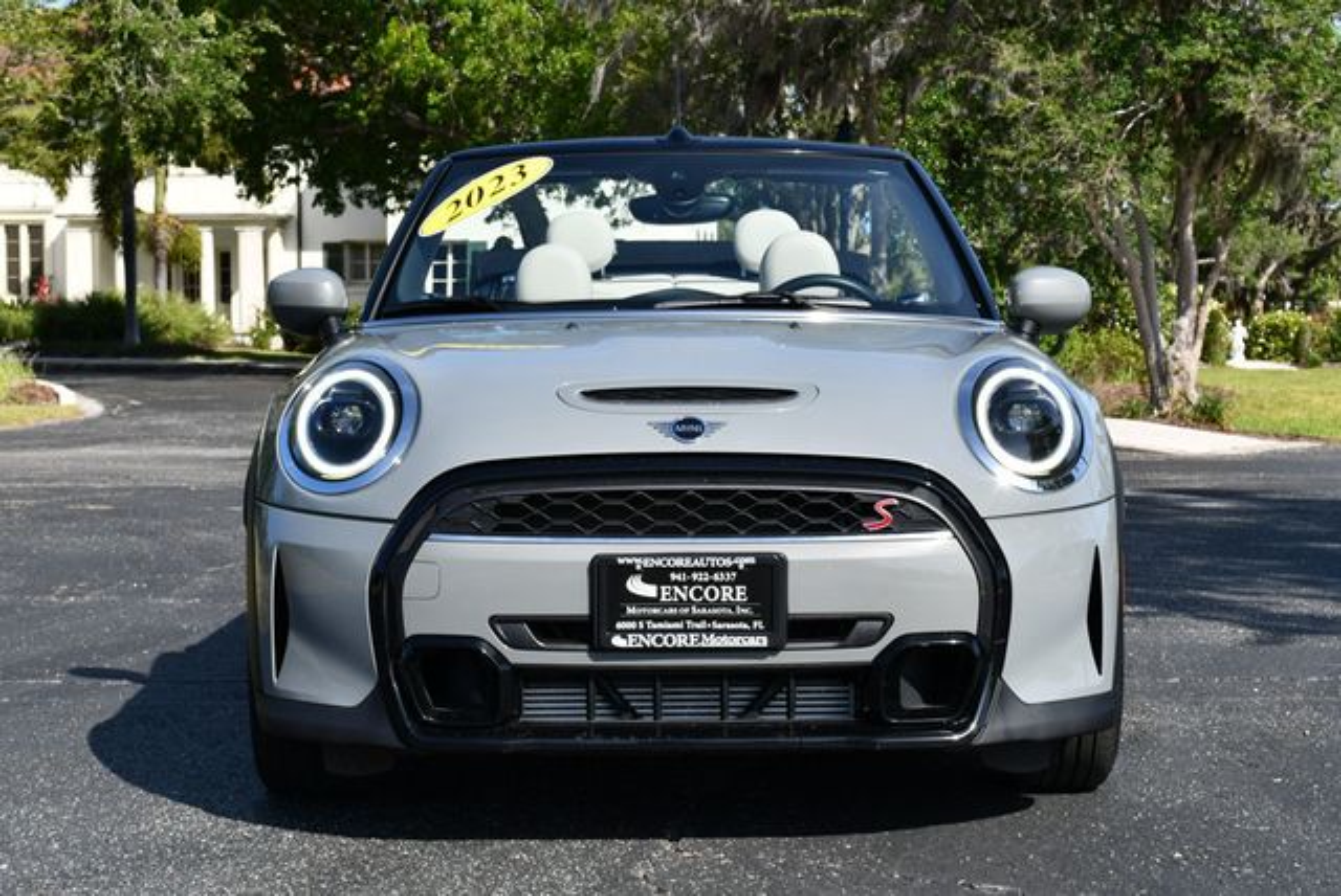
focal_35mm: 70
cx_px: 670
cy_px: 448
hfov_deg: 28.8
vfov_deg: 19.5
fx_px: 2610
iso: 125
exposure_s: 1/250
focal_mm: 35
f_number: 8
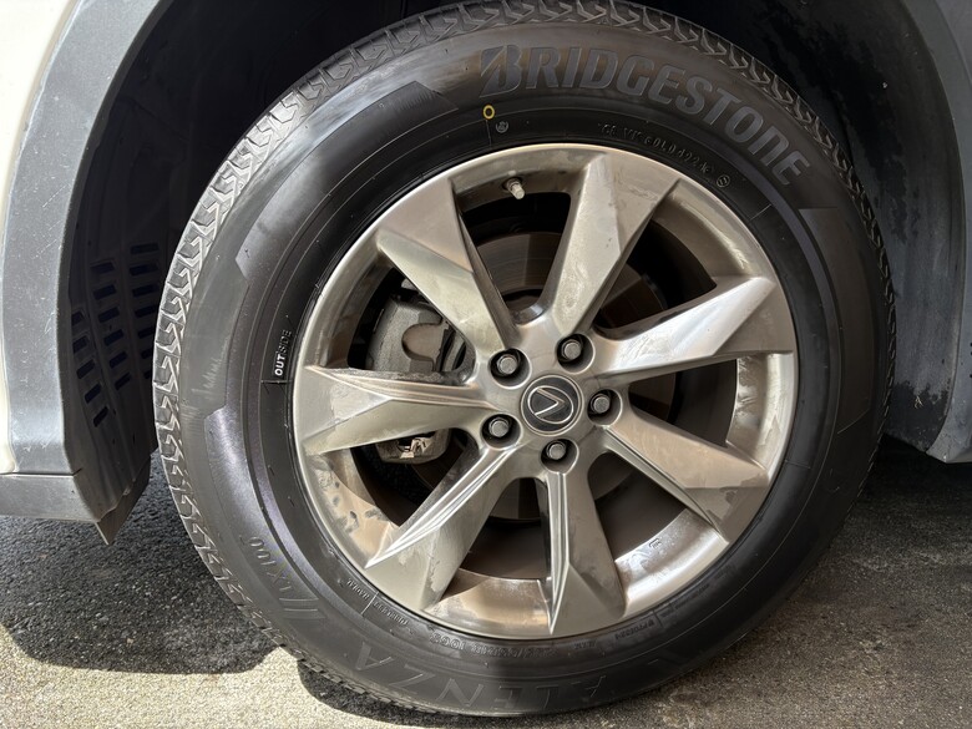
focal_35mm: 26
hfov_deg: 67.3
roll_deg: +0.7
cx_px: 486
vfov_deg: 53.1
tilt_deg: -17.0
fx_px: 730
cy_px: 364
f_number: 1.6
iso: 40
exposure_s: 1/221
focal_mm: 5.96
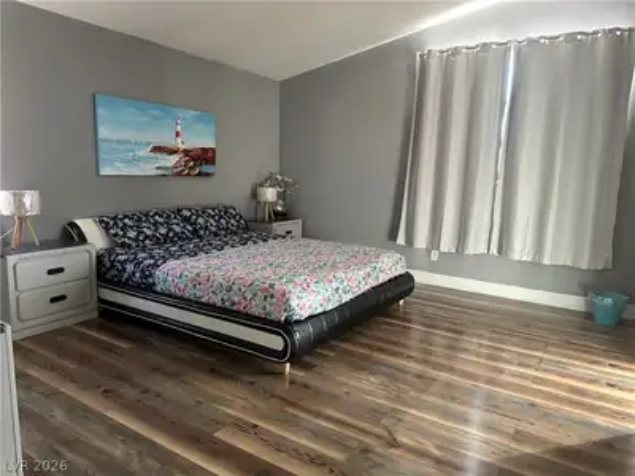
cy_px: 238
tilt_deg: -8.4
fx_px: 440
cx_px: 318
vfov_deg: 56.8
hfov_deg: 71.6
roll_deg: -2.2
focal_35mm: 24
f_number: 1.78
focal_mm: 6.86
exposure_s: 1/60
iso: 320
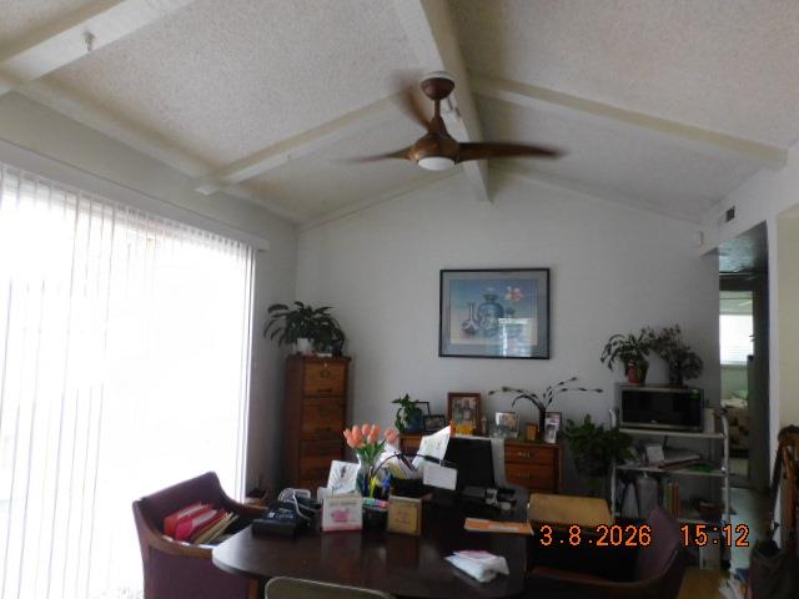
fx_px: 554
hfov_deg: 71.6
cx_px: 400
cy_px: 300
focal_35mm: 24
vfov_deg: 56.8
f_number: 3.3
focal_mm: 4.3
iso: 400
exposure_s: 1/25
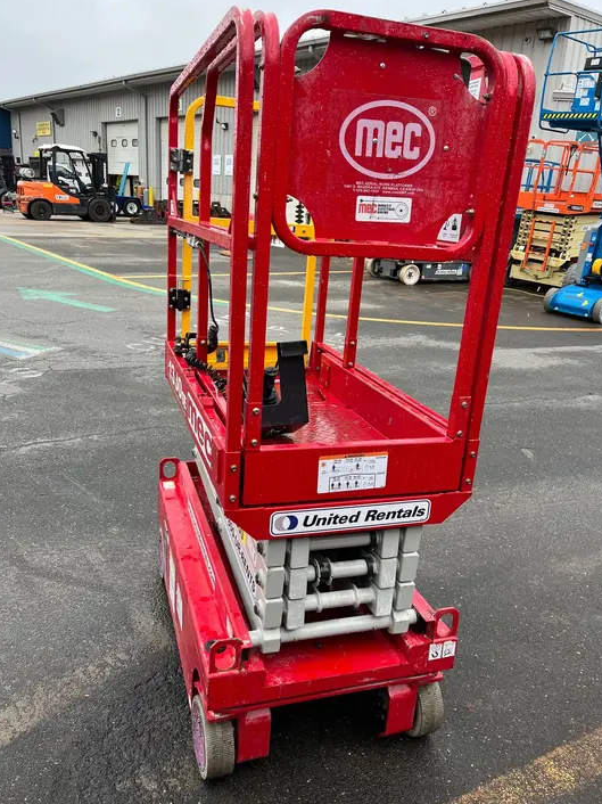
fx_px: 626
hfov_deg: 51.3
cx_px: 302
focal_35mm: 27
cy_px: 401
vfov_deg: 65.3
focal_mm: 5.1
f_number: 1.6
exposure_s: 1/121
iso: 80
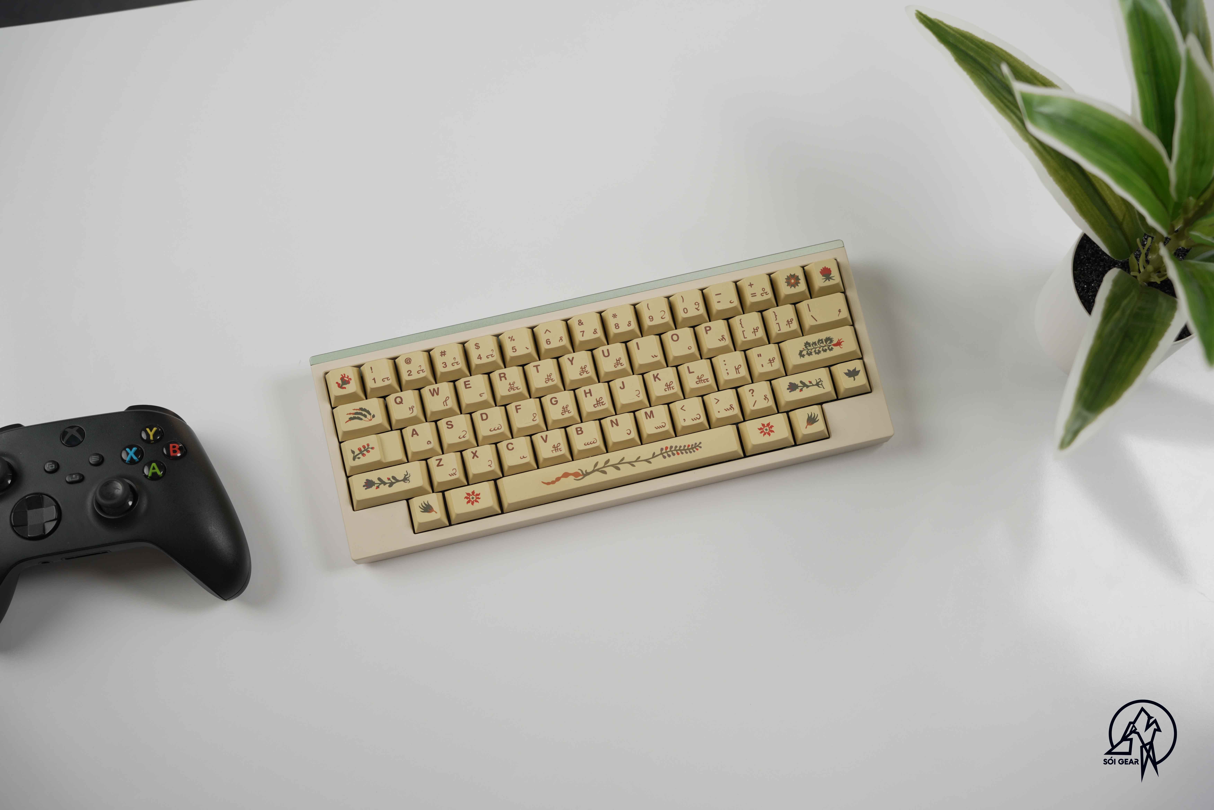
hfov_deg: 51.4
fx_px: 1261
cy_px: 405
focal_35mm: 37
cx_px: 607
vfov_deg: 35.6
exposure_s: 1/100
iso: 125
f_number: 5
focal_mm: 37.4
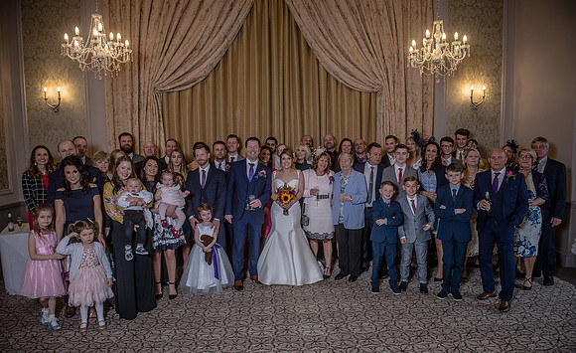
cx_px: 288
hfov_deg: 73.8
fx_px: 384
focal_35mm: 25
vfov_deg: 49.3
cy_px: 192
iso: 400
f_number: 4
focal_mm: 24
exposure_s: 1/100
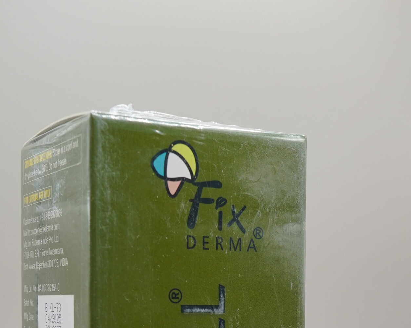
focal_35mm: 69
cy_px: 371
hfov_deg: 27.5
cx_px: 193
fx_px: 839
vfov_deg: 21.0
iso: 320
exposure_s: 1/80
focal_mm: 24
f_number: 6.3
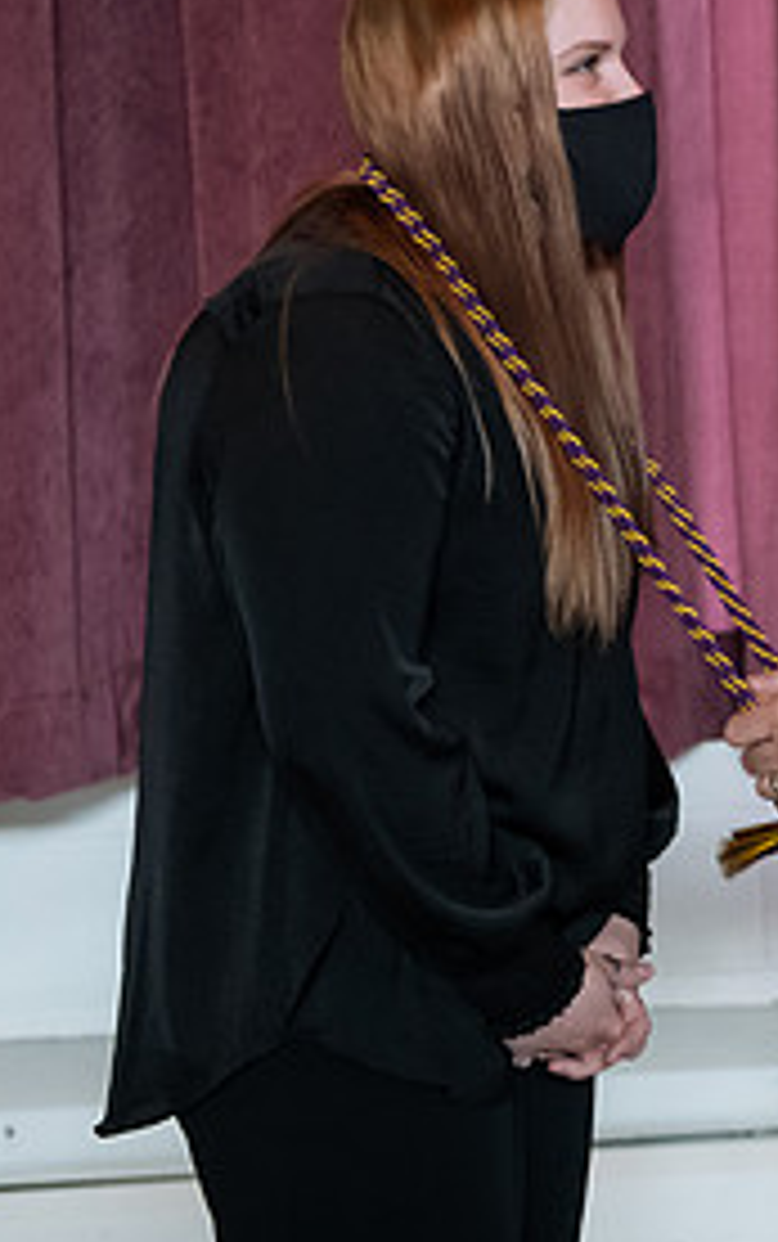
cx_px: 989
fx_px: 3622
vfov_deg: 19.4
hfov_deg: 11.9
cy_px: 403
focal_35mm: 107
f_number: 3.5
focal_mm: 50
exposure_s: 1/200
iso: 2500
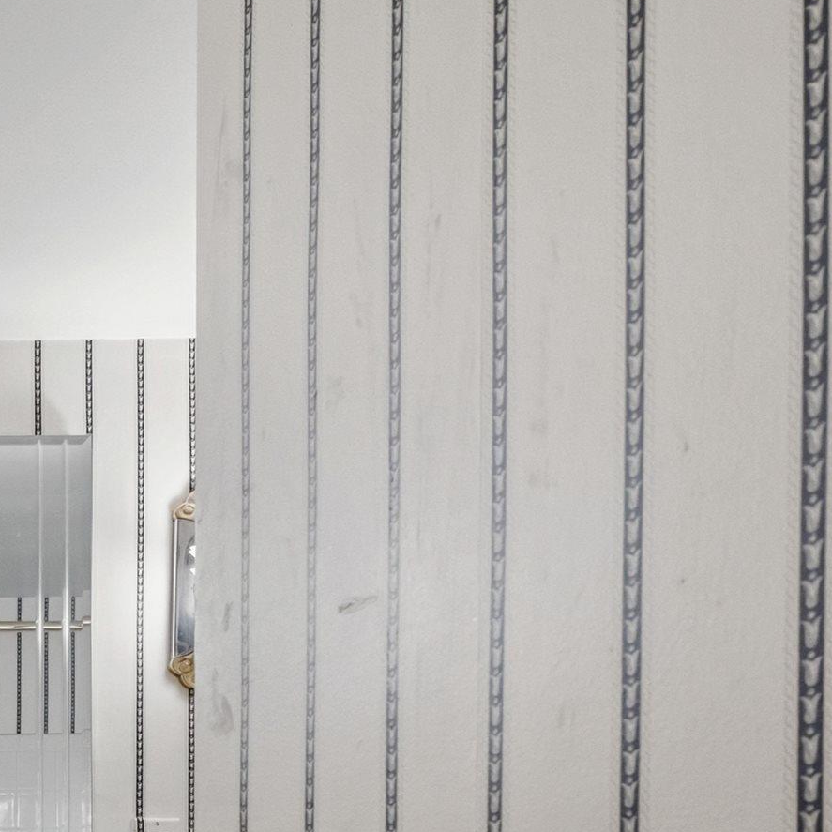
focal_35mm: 53
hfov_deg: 24.2
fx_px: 1441
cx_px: -457
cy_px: 931
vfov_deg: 28.9
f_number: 7.1
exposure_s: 1/30
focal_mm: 11.7
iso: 800
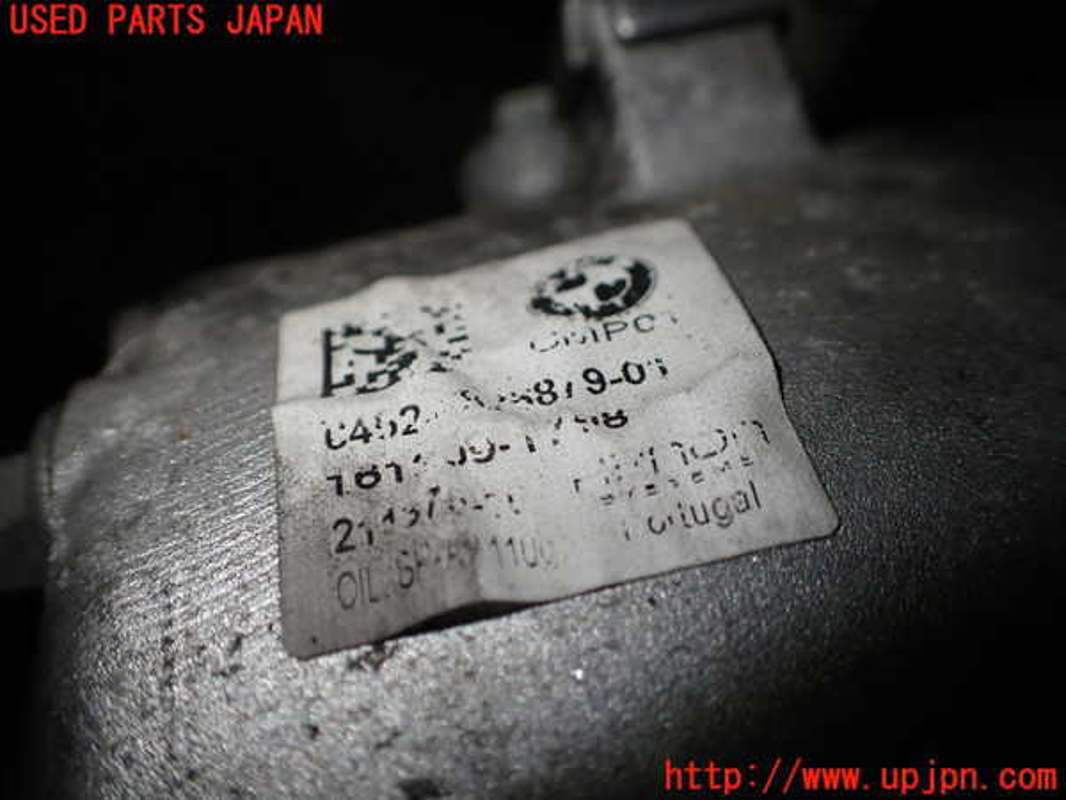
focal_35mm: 30
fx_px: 924
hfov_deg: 60.0
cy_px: 400
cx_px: 533
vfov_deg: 46.8
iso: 100
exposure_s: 1/160
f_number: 2.3
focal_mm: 5.4
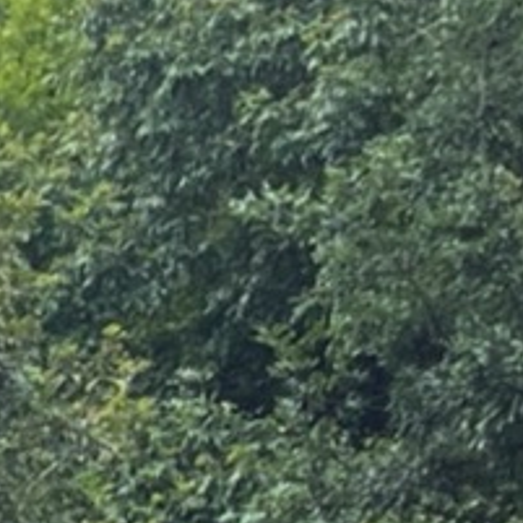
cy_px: 1686
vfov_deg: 6.6
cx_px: -1179
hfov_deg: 6.6
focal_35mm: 234
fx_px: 4000
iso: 50
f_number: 1.6
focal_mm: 5.1
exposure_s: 1/320
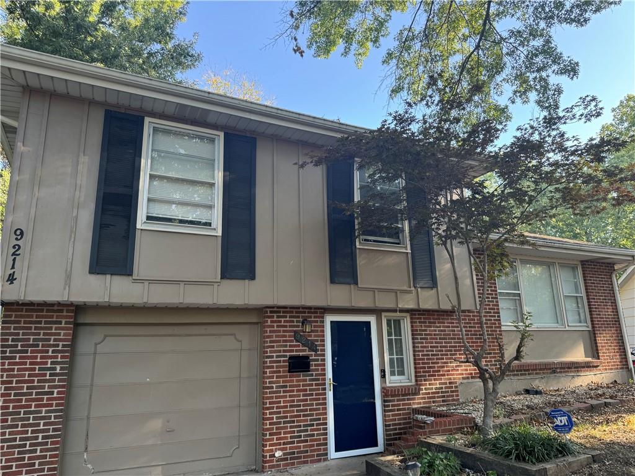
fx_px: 440
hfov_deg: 71.6
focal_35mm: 24
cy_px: 238
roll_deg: +1.6
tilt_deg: +12.7
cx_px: 318
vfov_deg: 56.8
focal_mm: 6.76
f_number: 1.78
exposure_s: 1/227
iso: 80
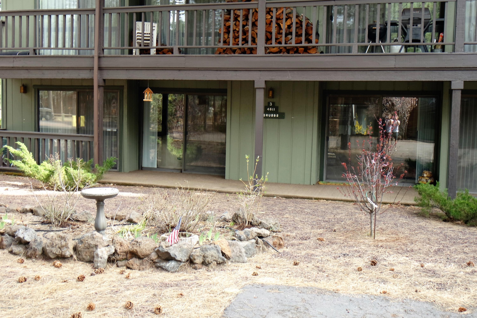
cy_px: 159
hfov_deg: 51.9
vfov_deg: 35.9
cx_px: 238
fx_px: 490
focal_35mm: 37
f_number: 4
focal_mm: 14
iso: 200
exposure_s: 1/100
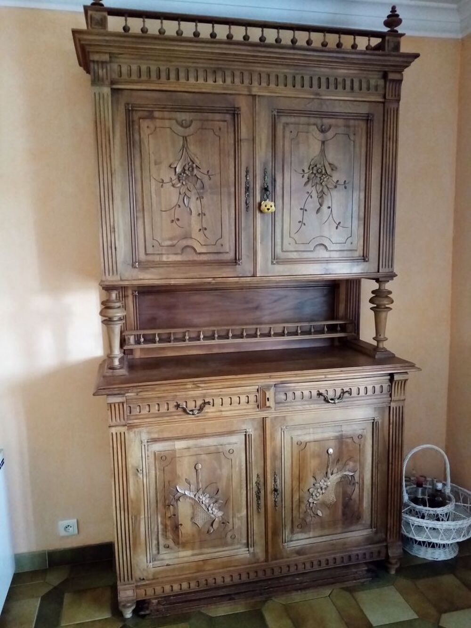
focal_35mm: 26
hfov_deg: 53.1
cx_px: 236
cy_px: 314
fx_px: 472
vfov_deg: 67.3
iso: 652
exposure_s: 1/25
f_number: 1.8
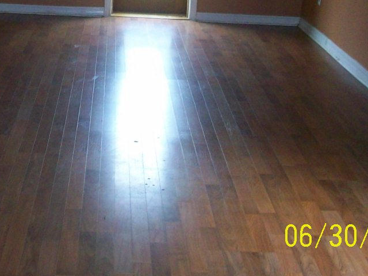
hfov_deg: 28.2
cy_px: 28
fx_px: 723
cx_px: 102
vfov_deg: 21.1
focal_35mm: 68
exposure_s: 1/60
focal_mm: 5.7
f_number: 2.8
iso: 200
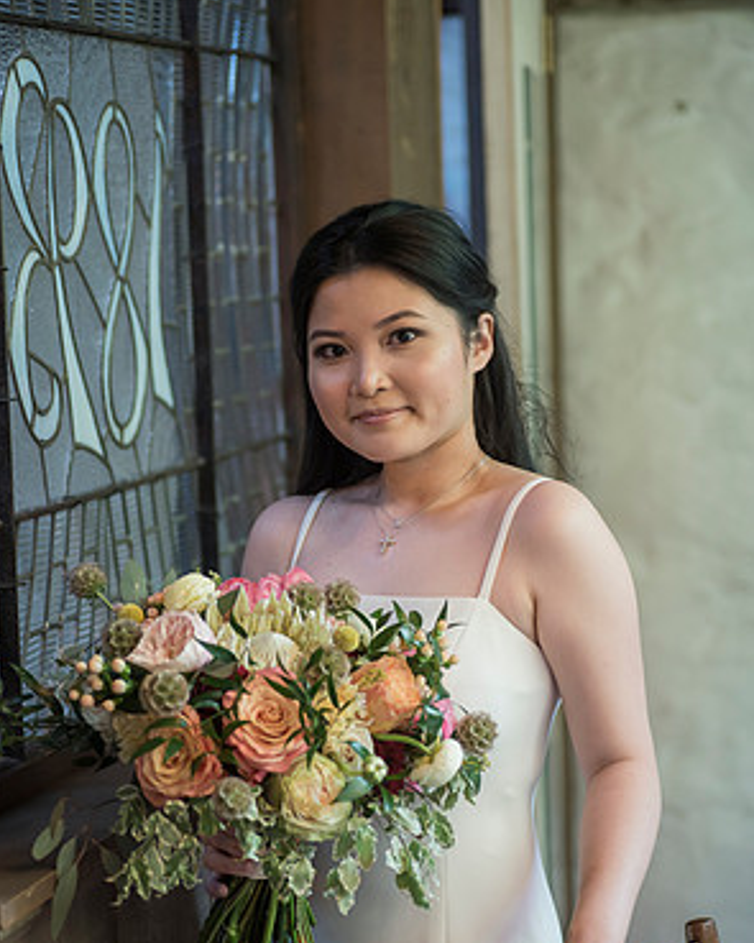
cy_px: 555
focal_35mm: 103
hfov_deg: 14.9
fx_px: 2874
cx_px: 373
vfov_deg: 18.6
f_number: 3.5
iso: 1250
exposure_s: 1/80
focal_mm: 90
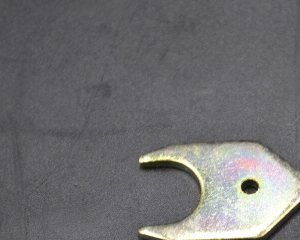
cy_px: 196
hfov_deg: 12.3
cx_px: 231
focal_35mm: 156
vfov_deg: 9.9
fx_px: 1385
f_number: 5.6
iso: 400
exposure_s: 1/40
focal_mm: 55
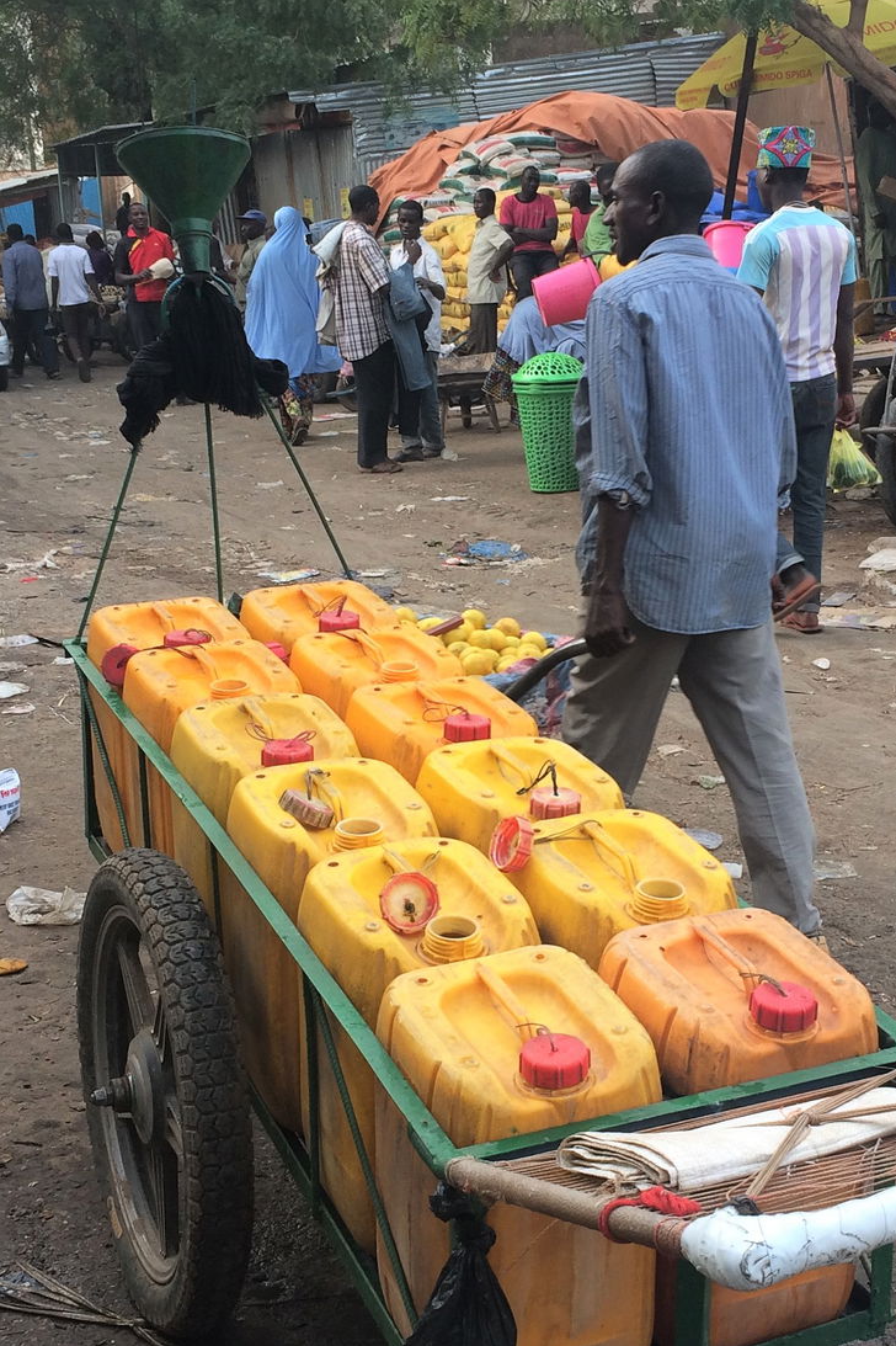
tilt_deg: -13.9
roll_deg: +1.9
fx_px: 1980
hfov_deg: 25.4
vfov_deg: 37.5
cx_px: 570
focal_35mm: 53
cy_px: 718
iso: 32
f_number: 2.2
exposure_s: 1/121
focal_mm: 4.15
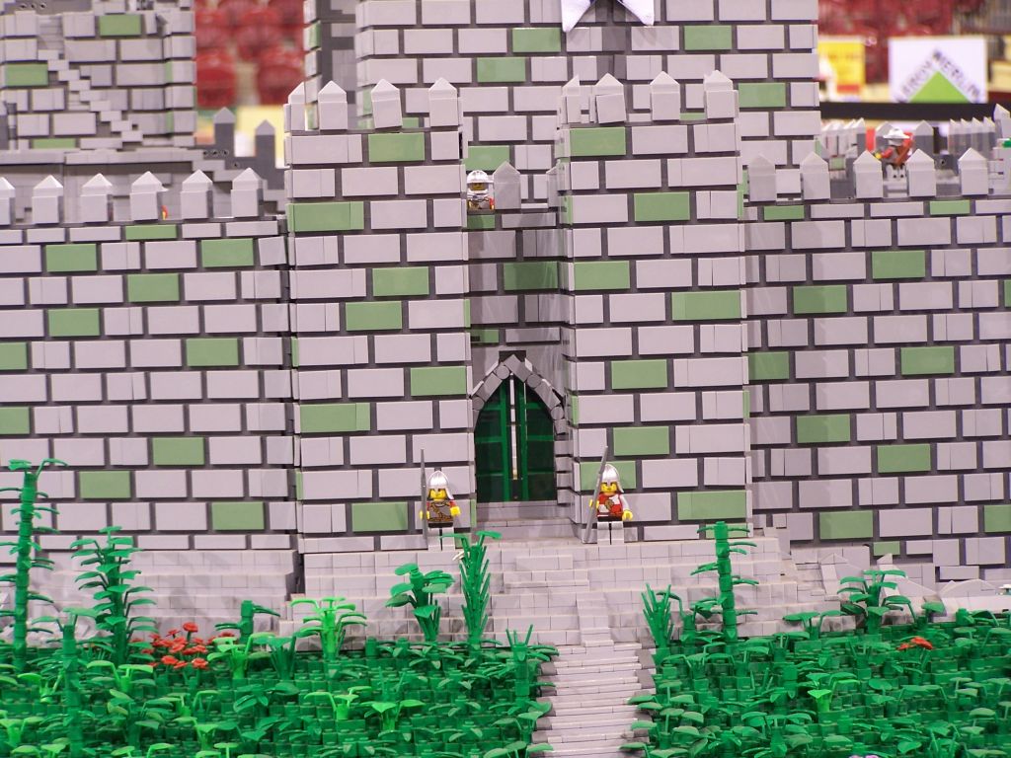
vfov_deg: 11.6
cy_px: 379
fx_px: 3738
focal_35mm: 128
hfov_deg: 15.4
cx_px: 506
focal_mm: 21.2
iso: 80
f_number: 3.2
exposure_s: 1/4
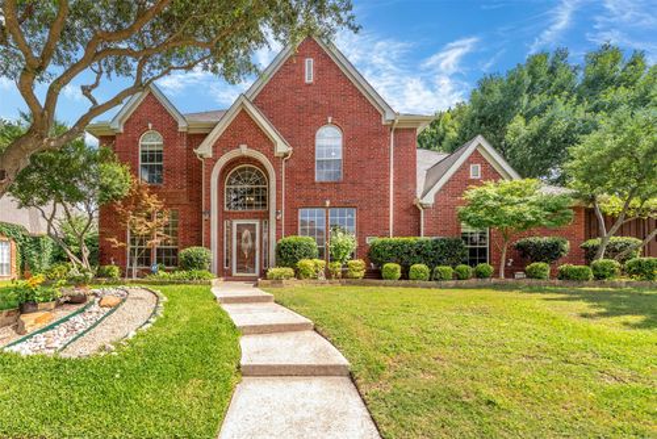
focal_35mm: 14
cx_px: 328
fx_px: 256
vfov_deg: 81.3
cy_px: 220
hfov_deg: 104.2
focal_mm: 14
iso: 200
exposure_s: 1/100
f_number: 8
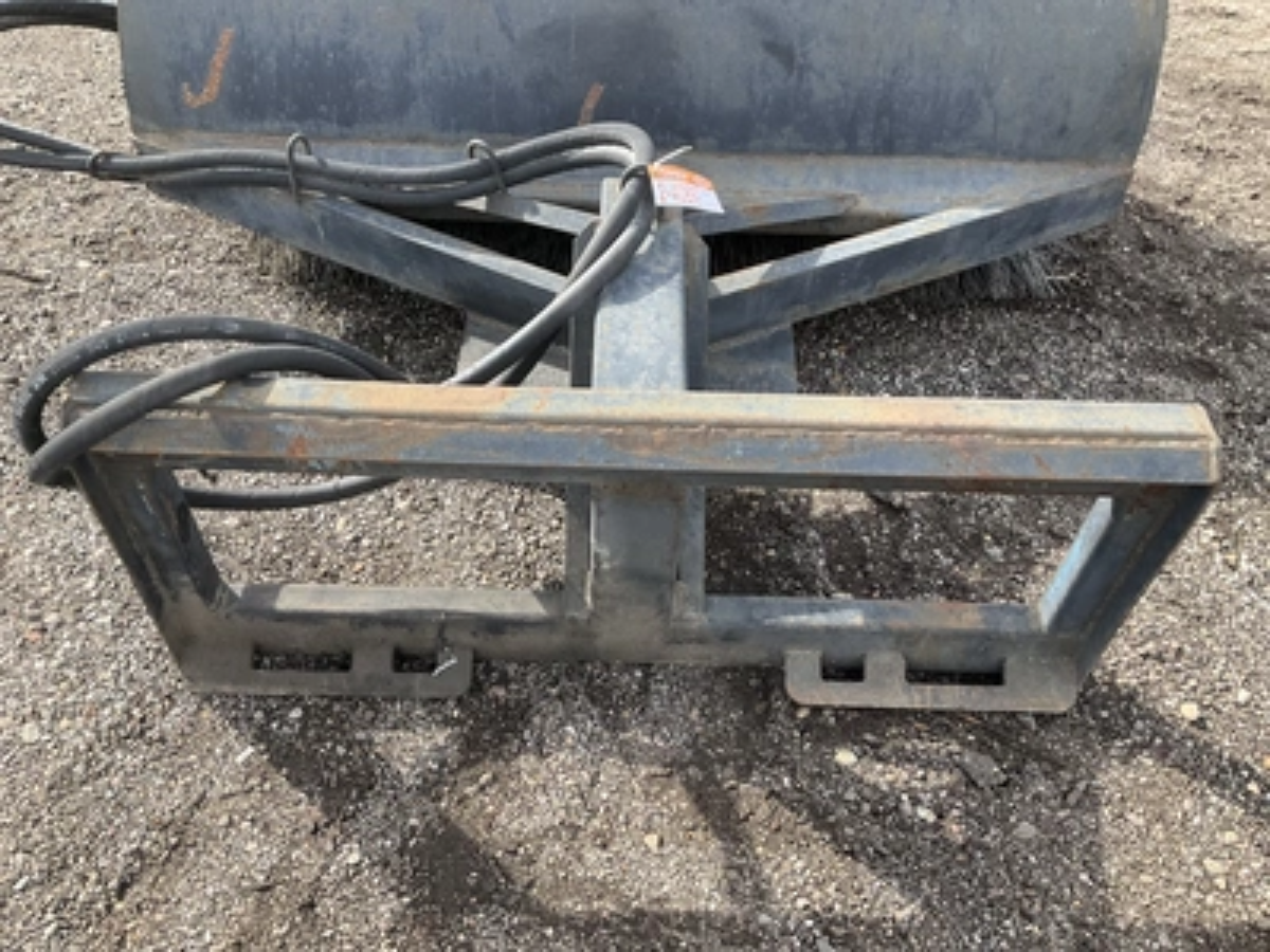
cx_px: 635
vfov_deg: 48.2
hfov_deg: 61.7
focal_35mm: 29
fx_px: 1064
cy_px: 476
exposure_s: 1/335
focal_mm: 3
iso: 25
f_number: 1.8
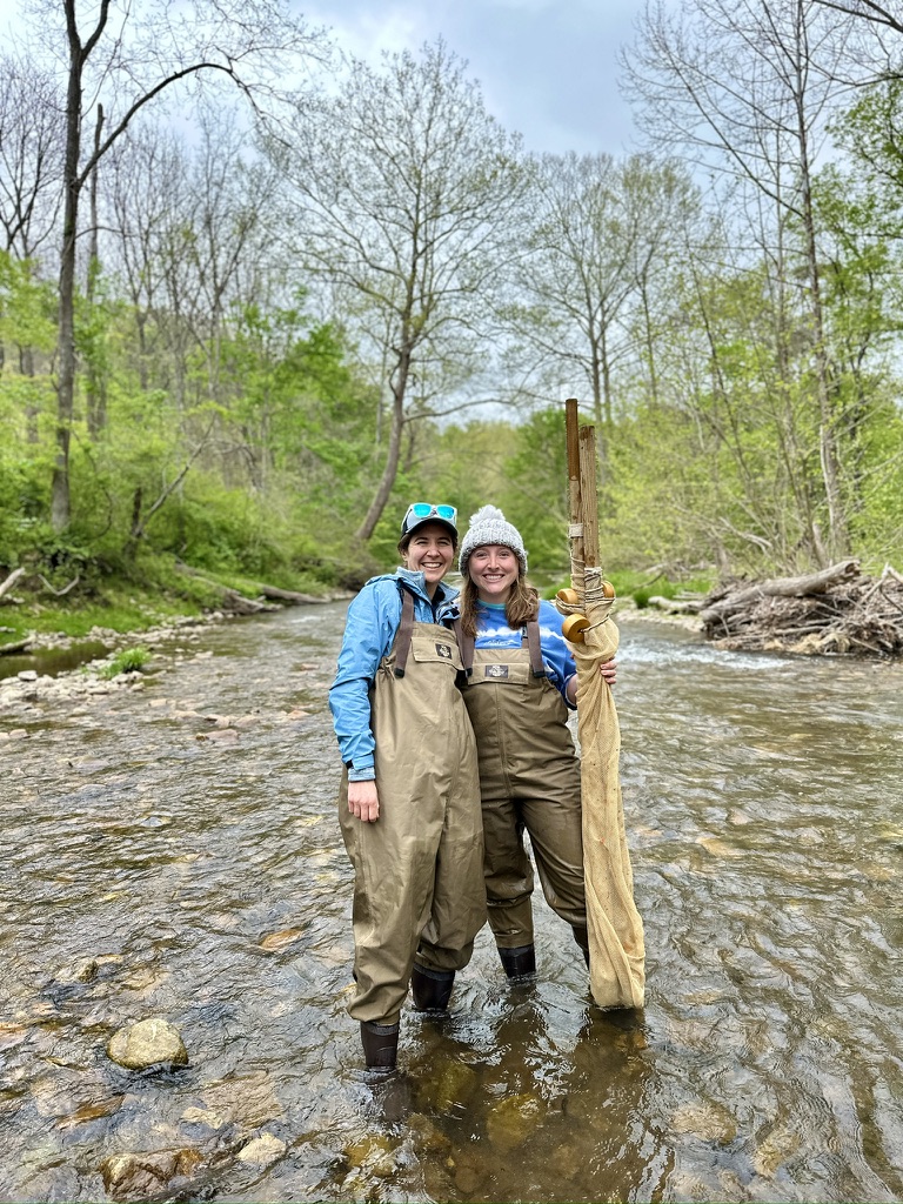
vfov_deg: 71.6
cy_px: 602
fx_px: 835
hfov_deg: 56.8
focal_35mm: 24
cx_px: 452
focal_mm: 6.86
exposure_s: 1/1183
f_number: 1.78
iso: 80
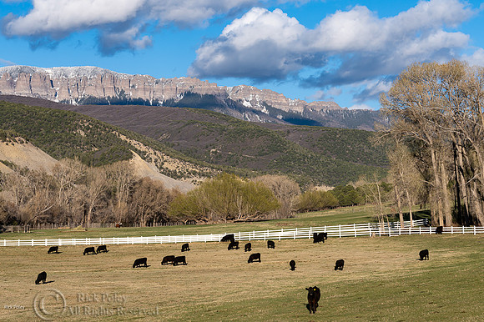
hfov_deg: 19.1
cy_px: 153
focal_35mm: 107
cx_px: 237
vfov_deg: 12.8
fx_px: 1438
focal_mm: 94
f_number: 16
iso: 160
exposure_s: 1/125
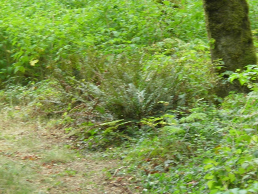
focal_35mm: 141
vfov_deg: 10.5
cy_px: 50
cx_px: 168
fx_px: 1051
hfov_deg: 14.0
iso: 80
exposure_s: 1/50
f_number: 3.9
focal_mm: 15.2
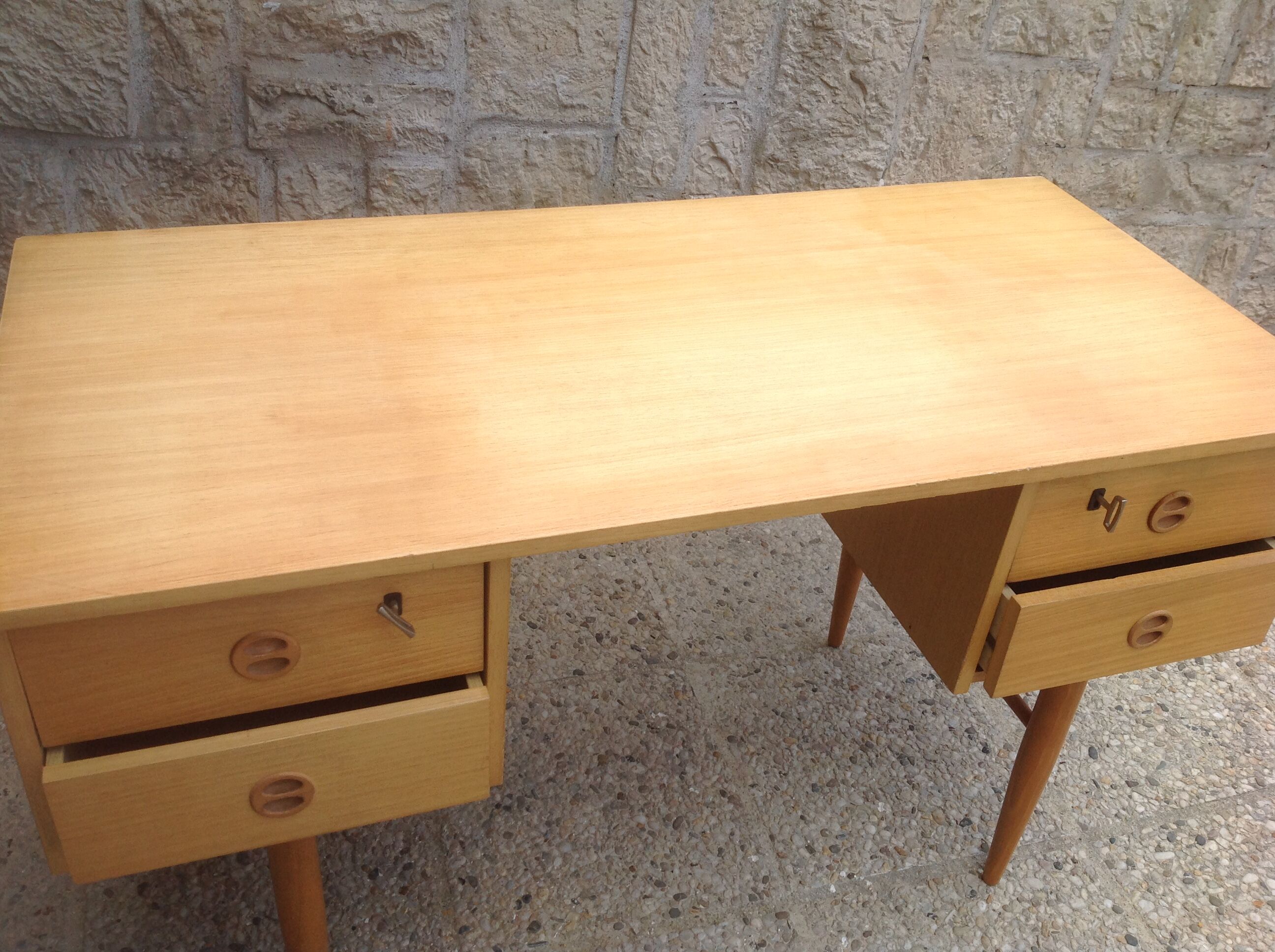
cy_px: 476
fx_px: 1287
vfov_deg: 40.6
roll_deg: -10.7
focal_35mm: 35
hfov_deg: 52.7
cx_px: 638
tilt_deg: -32.6
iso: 50
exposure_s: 1/560
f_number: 2.4
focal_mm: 4.28
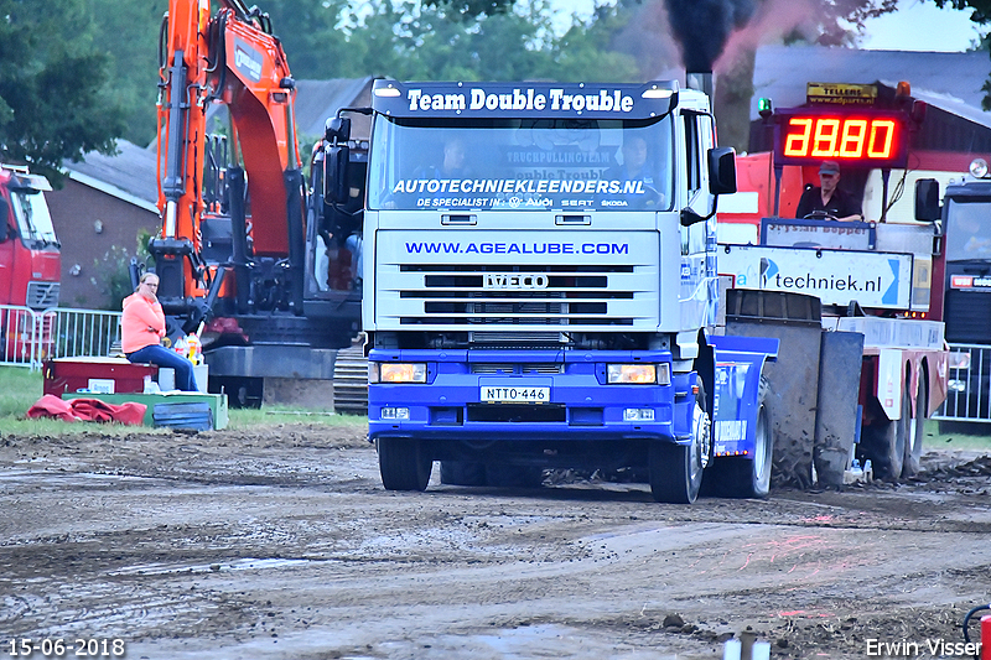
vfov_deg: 3.3
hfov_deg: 4.9
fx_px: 11559
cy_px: 330
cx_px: 496
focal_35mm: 420
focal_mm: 280
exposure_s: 1/160
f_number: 5.6
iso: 2500
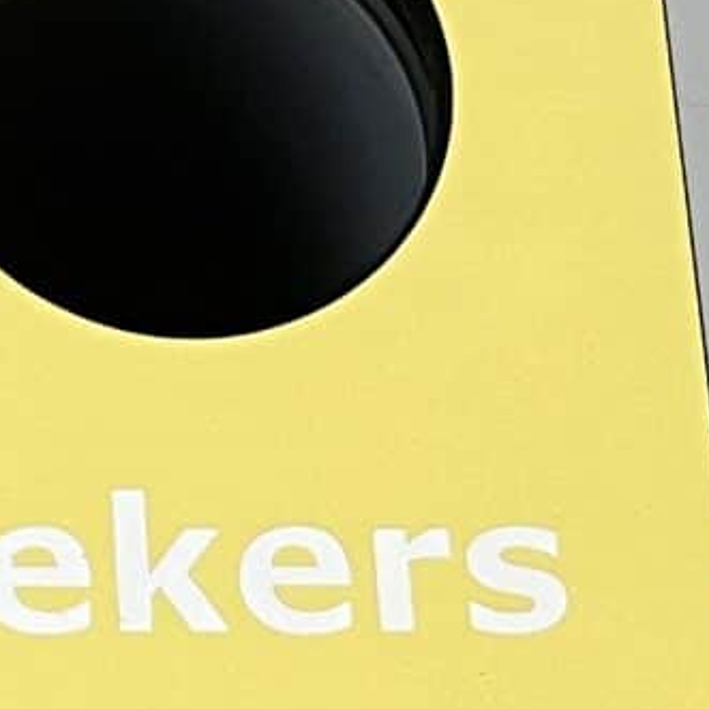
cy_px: 4
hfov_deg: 9.5
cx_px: -463
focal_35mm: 178
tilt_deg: -67.4
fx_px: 4125
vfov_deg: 9.8
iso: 200
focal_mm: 5.1
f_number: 1.6
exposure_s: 1/50
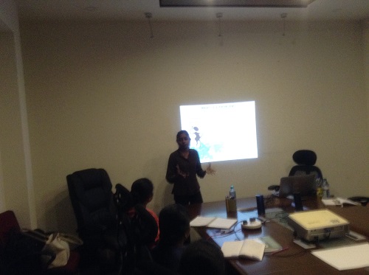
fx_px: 351
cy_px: 138
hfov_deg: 55.4
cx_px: 184
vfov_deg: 42.8
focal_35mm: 33
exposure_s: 1/15
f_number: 2.4
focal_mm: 3.3
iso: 200
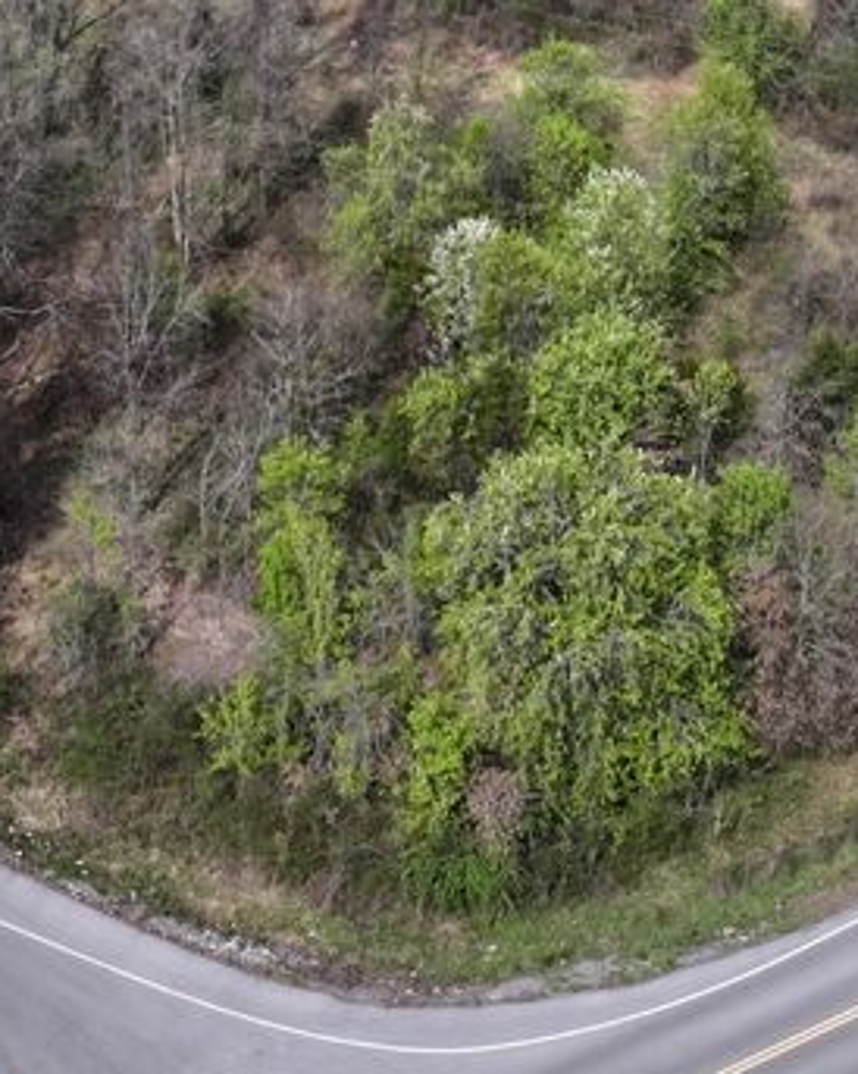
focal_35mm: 70
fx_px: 2224
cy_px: -108
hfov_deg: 21.8
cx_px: 473
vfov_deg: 25.2
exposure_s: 1/2000
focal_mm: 12.29
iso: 150
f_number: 2.8
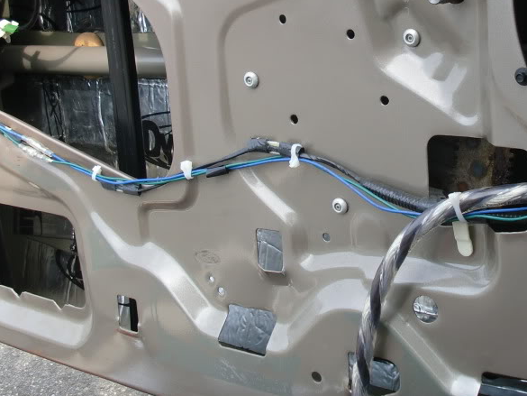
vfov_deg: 23.0
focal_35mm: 63
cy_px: 90
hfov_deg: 30.3
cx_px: 387
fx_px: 959
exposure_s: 1/320
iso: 64
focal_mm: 6.3
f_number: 2.8
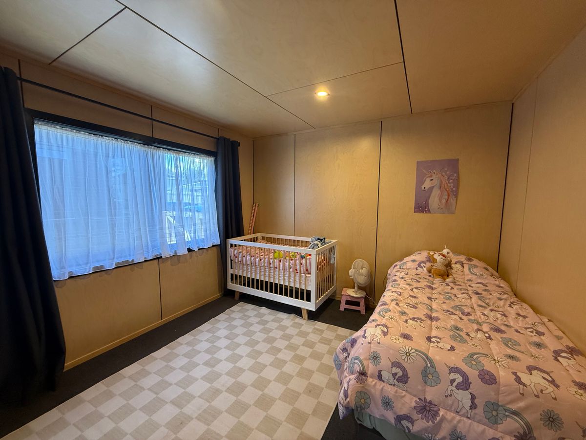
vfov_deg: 85.7
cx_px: 293
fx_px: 237
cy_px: 220
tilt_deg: -4.8
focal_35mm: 14
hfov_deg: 102.1
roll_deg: -0.9
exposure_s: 1/100
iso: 320
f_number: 2.2
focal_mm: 2.22
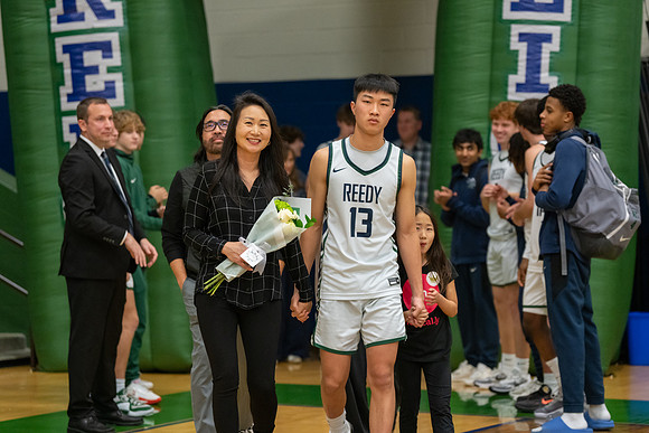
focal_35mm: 111
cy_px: 216
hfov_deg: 18.5
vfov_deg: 12.4
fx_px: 1997
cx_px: 324
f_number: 2.8
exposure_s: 1/320
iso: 5000
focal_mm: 107
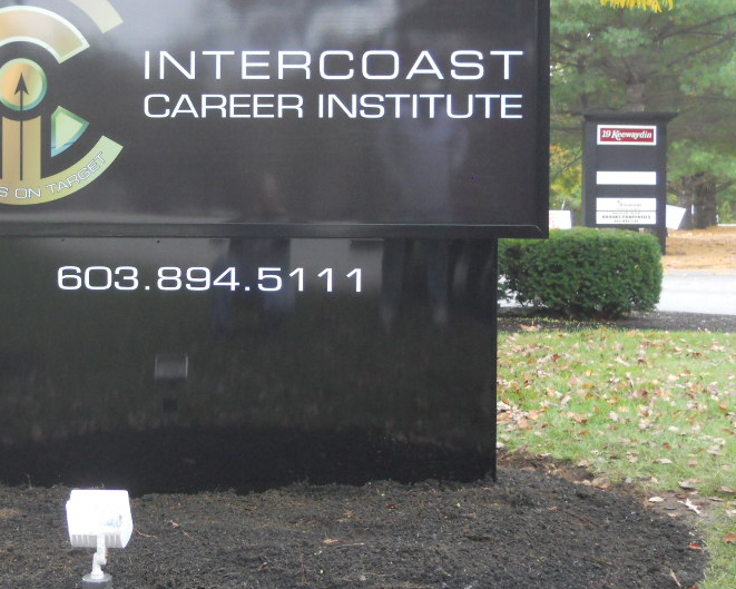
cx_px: 188
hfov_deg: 30.0
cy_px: 219
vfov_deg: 24.5
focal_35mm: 62
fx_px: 1351
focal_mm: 7.3
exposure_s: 1/250
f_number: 3.2
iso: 400
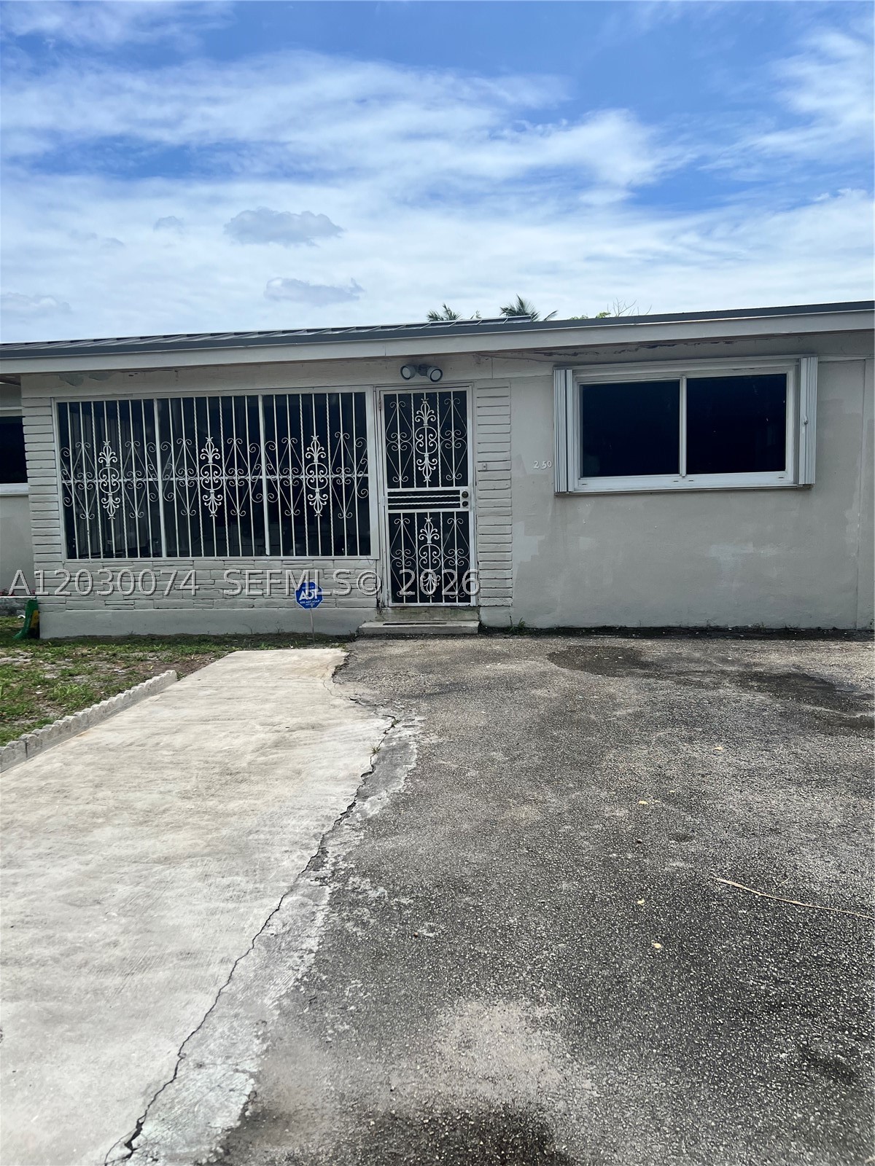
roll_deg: +2.1
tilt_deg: -5.0
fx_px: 876
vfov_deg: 67.3
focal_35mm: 26
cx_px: 438
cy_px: 583
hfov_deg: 53.1
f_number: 1.5
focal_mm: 5.7
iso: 50
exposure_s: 1/6579
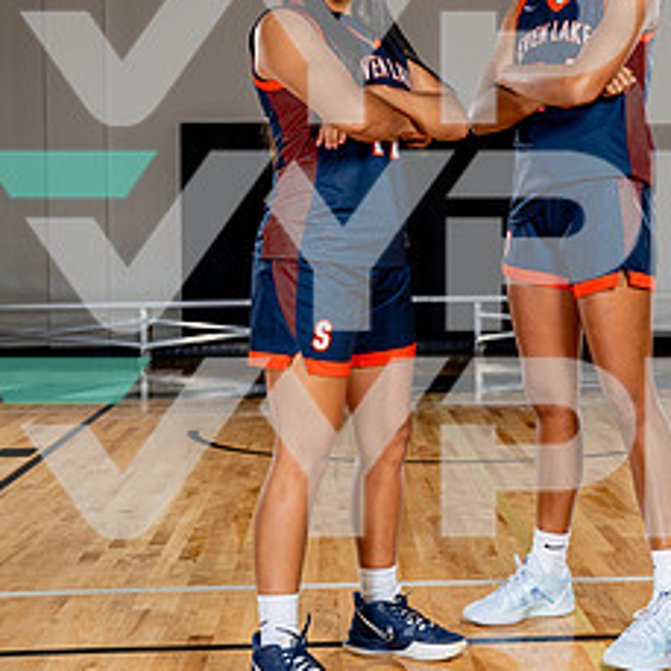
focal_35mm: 70
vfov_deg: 24.6
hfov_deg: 24.6
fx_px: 1535
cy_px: 243
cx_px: 413
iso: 200
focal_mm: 42
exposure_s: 1/250
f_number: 5.6
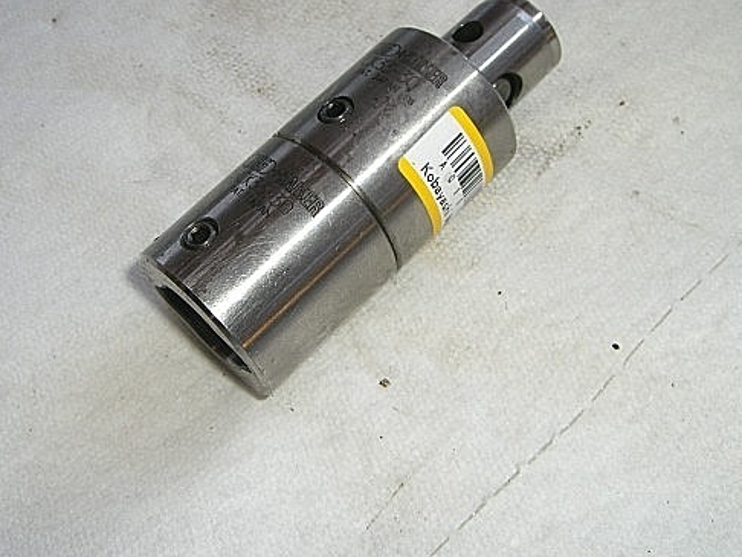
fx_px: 1072
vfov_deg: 29.1
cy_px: 253
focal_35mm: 50
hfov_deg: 38.1
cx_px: 327
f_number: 4.3
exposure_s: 1/100
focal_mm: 6.2
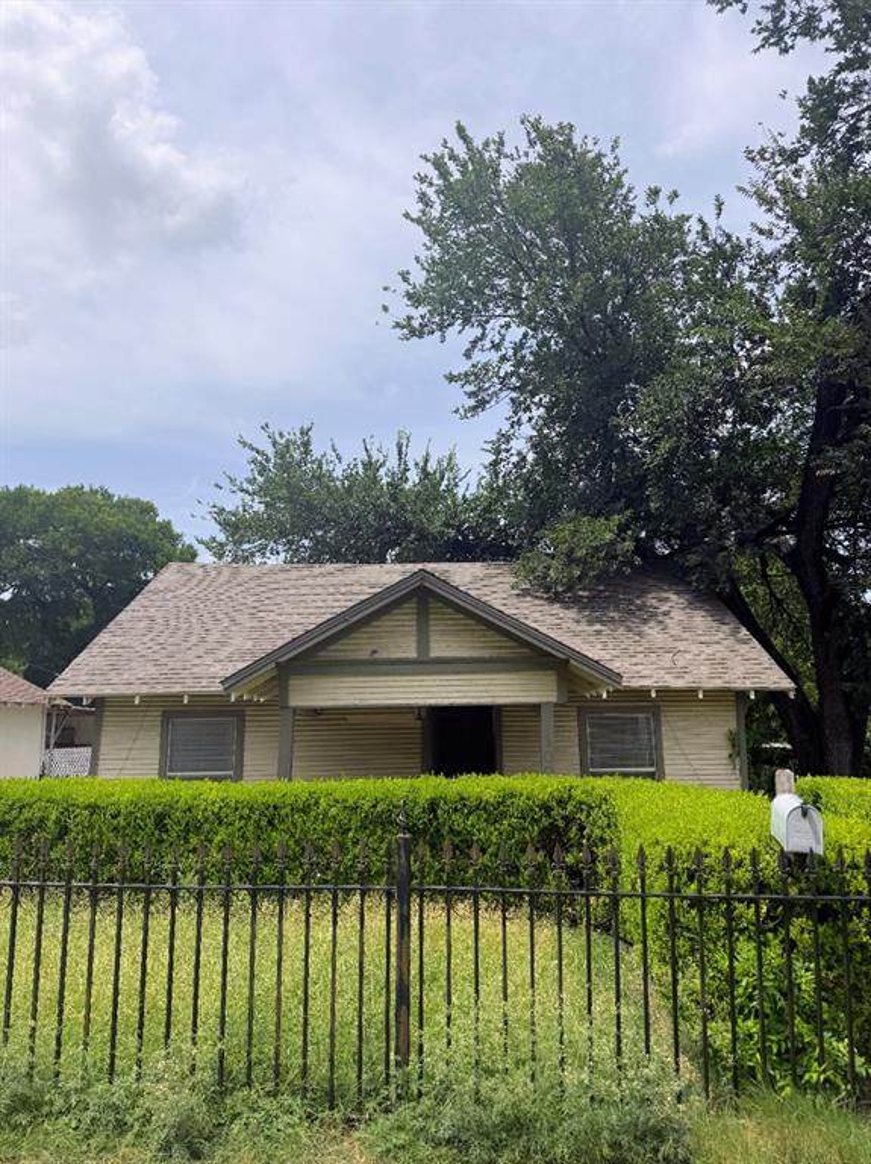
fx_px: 806
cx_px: 436
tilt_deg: +10.9
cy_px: 582
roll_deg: -1.0
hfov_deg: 56.8
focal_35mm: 24
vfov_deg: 71.6
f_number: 1.78
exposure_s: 1/5319
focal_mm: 6.76
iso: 80
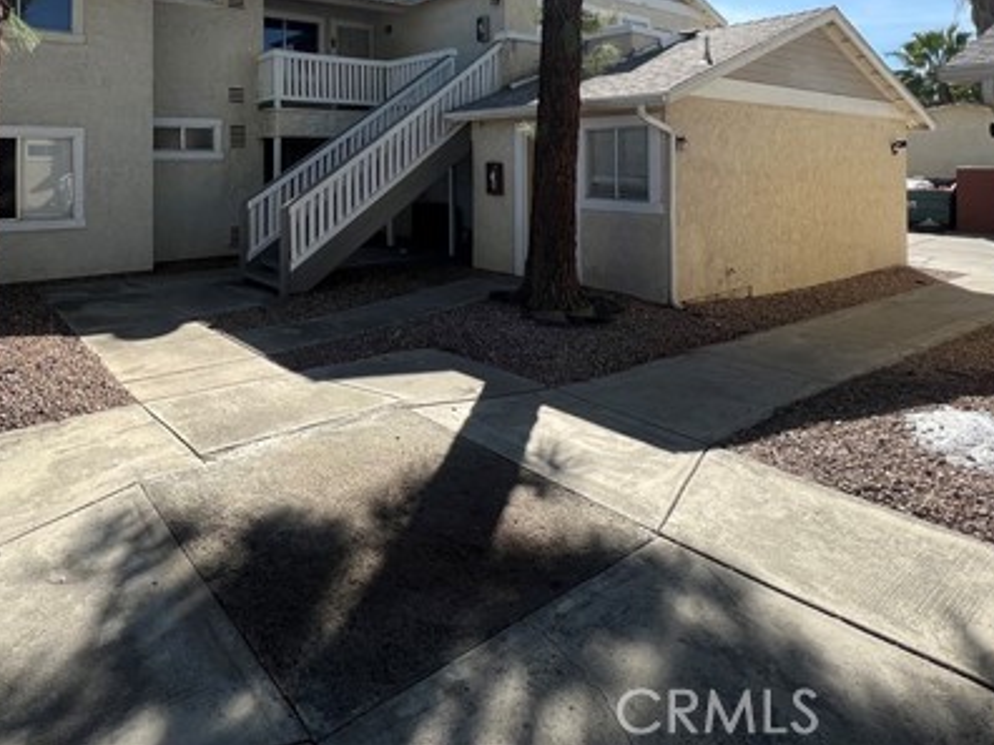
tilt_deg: +2.0
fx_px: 603
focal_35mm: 21
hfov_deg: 77.0
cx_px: 349
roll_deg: +0.3
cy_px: 145
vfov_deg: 58.4
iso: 32
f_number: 1.8
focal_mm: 1.57
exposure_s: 1/657
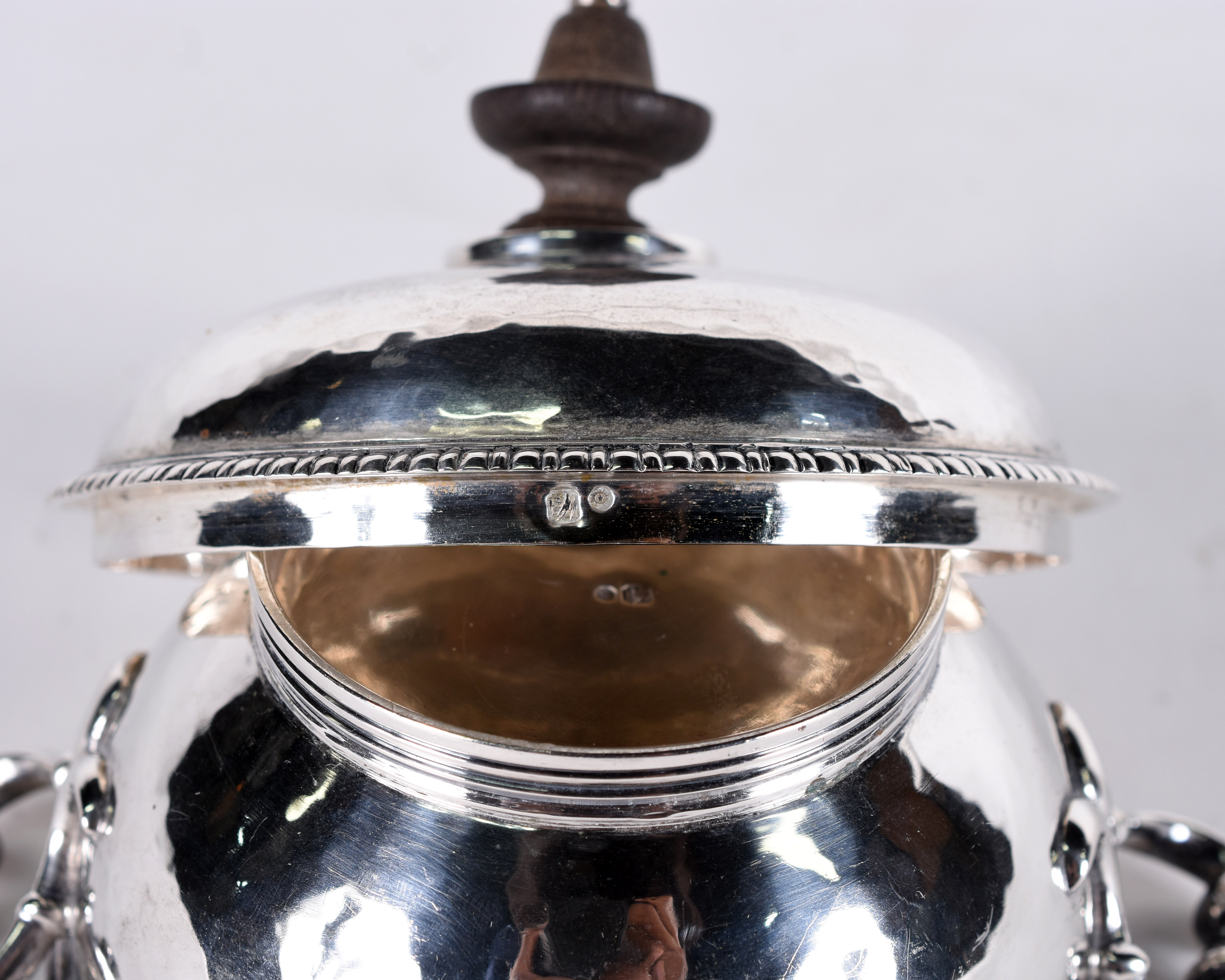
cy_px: 496
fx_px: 2502
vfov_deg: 22.2
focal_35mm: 69
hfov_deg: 27.5
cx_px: 598
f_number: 9
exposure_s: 1/60
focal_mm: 40
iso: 200
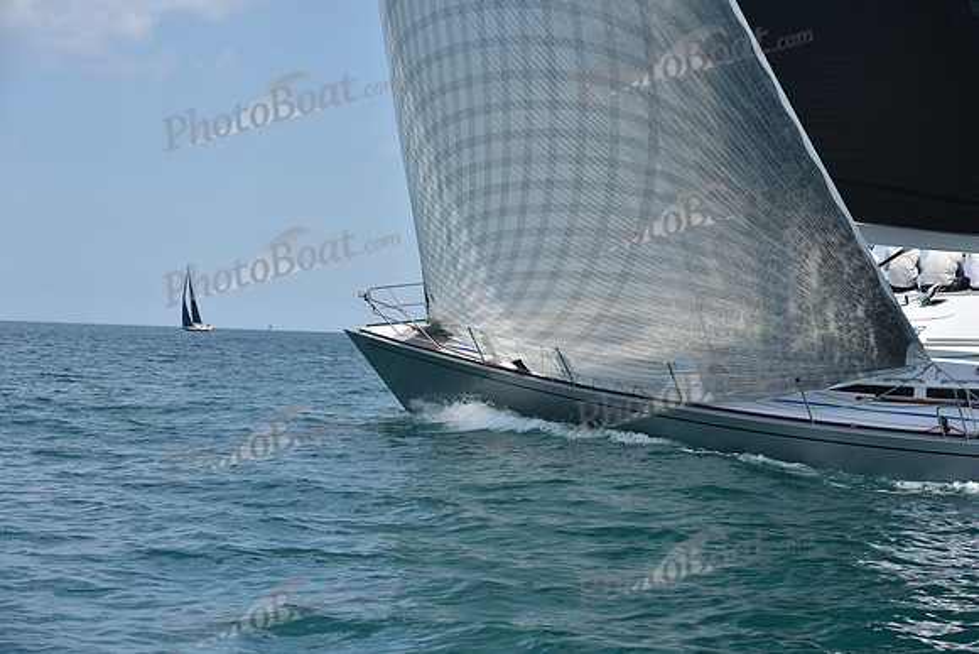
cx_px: 490
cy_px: 327
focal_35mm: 102
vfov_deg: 13.4
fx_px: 2774
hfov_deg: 20.0
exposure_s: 1/1250
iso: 250
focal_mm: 102
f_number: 7.1
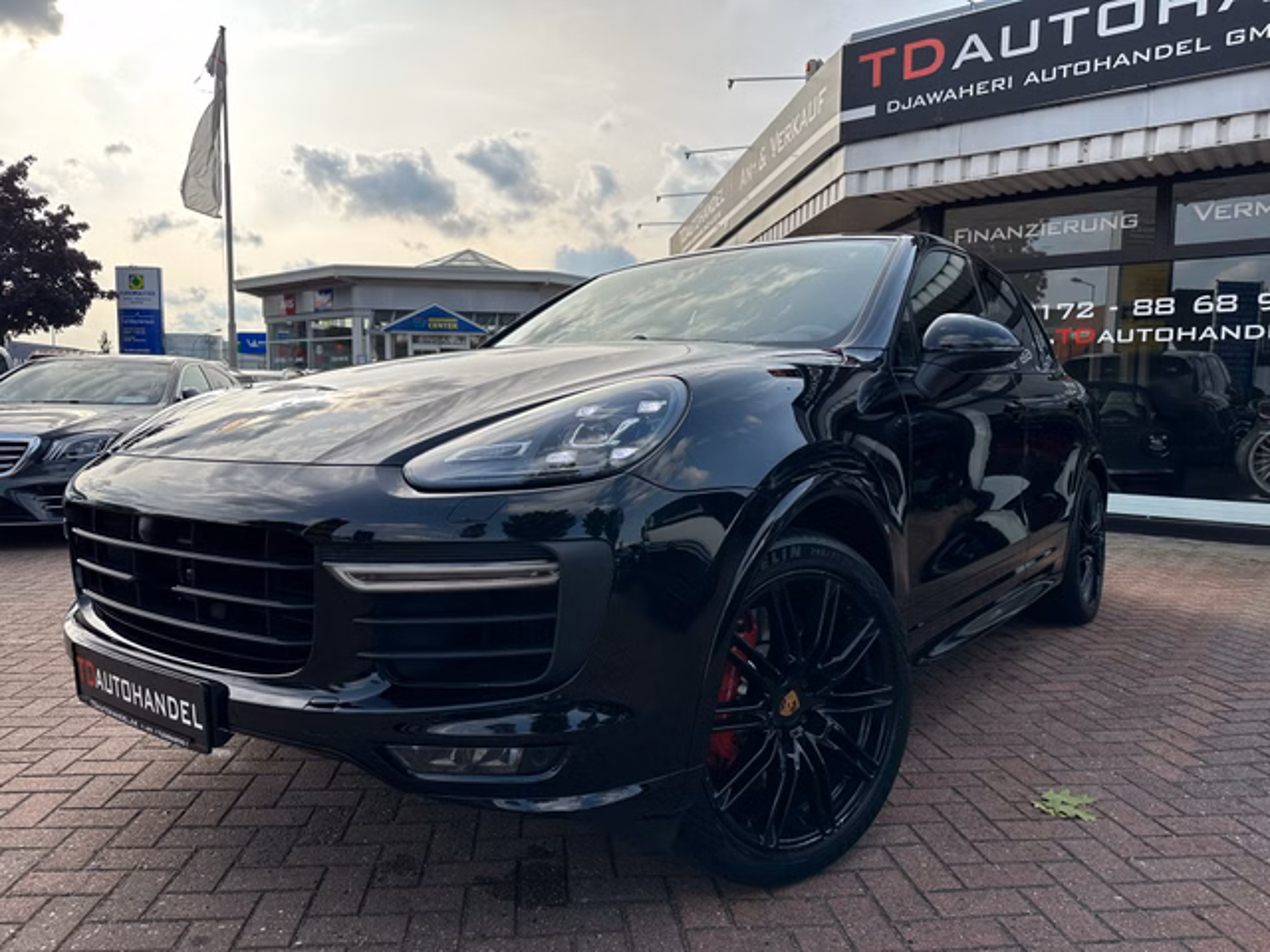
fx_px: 881
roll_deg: -0.5
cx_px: 635
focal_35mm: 24
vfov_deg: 56.8
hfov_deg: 71.6
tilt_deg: -5.1
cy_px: 476
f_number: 1.78
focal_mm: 6.86
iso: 80
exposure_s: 1/3597
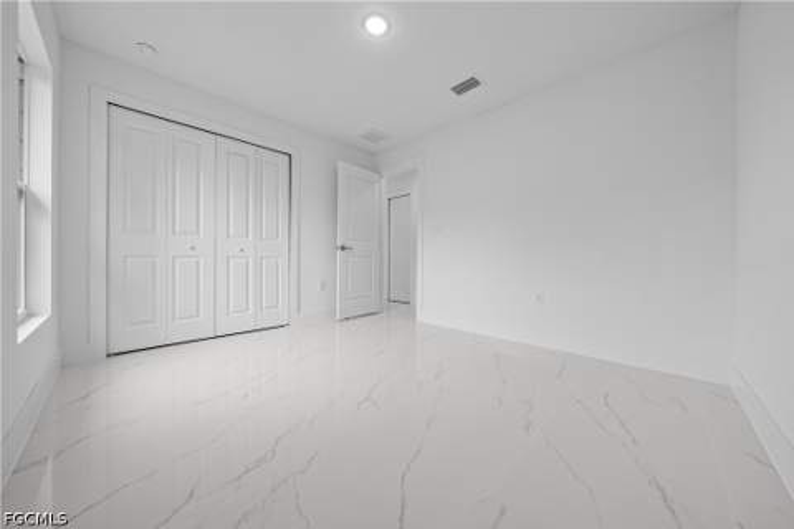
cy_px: 264
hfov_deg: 112.6
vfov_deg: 90.0
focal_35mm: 12
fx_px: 265
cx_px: 397
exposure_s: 1/6
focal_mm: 12
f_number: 9
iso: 200
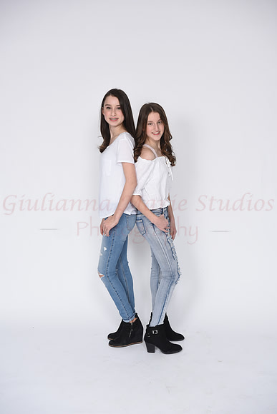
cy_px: 207
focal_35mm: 48
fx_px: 554
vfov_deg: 41.1
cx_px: 138
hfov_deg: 28.1
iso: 160
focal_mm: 48
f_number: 8
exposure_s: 1/100
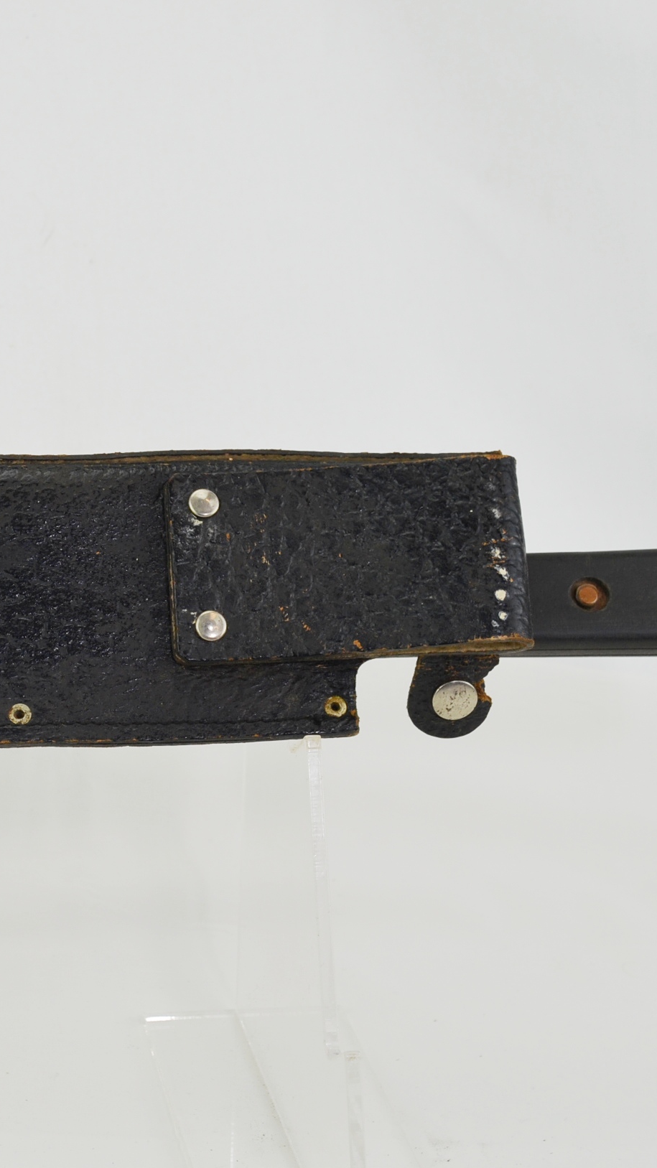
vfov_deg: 27.9
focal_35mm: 76
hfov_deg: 15.6
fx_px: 2354
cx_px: 1
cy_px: 584
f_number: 5.6
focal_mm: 32
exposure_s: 1/125
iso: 280
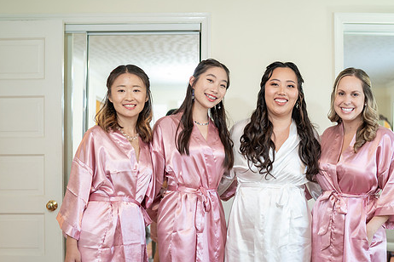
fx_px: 525
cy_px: 148
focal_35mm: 48
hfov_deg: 40.9
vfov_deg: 28.0
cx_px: 239
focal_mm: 35
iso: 800
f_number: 2
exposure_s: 1/200
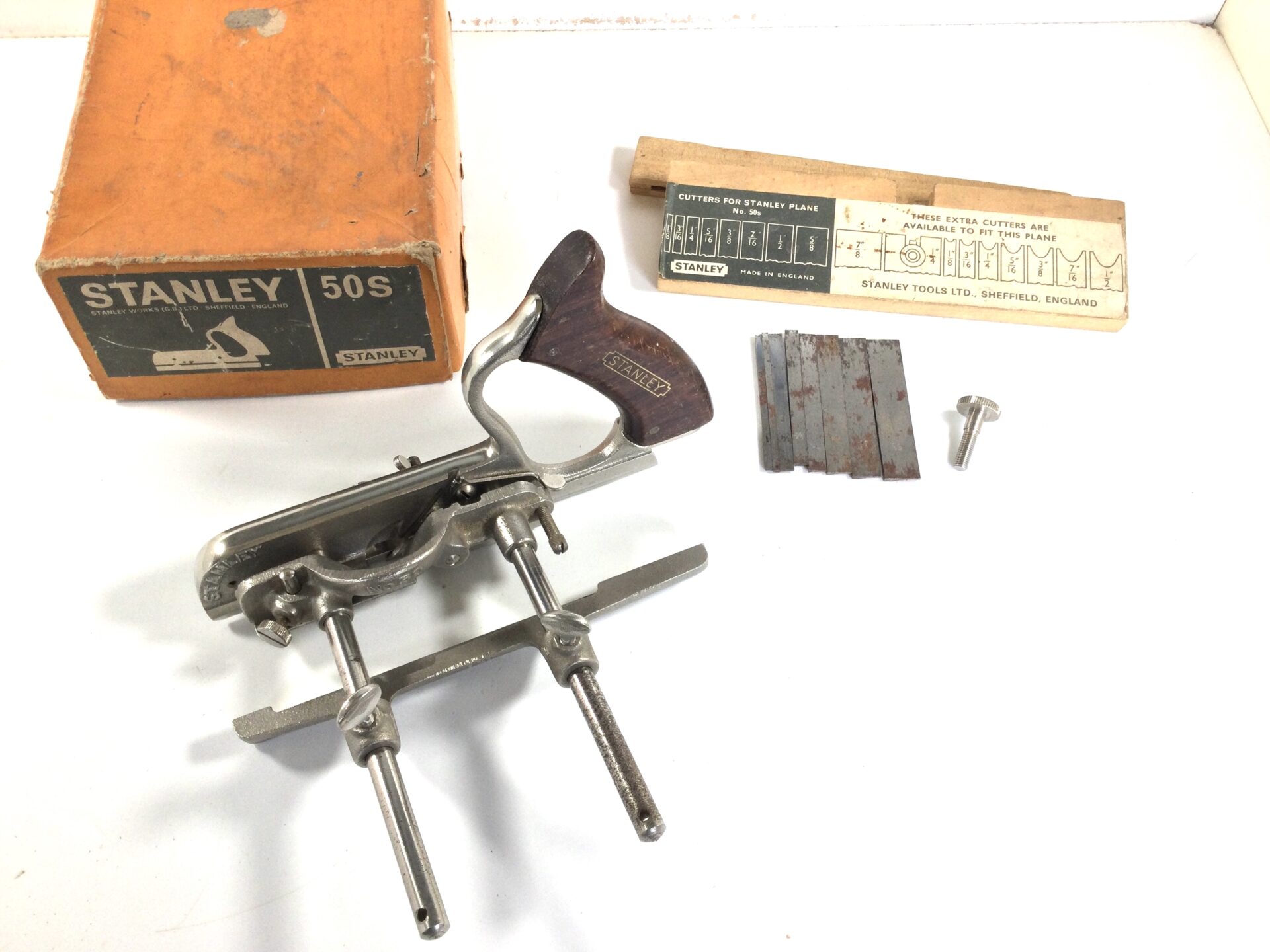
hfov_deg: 58.4
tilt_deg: -59.7
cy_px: 476
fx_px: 1137
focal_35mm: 31
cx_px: 635
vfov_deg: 45.4
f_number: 2.4
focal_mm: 3.3
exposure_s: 1/100
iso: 32
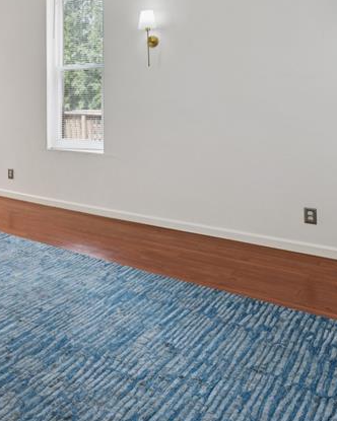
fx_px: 470
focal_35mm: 38
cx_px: -25
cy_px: 92
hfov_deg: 34.5
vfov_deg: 46.1
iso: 320
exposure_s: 1/2.5
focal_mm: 16.3
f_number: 13
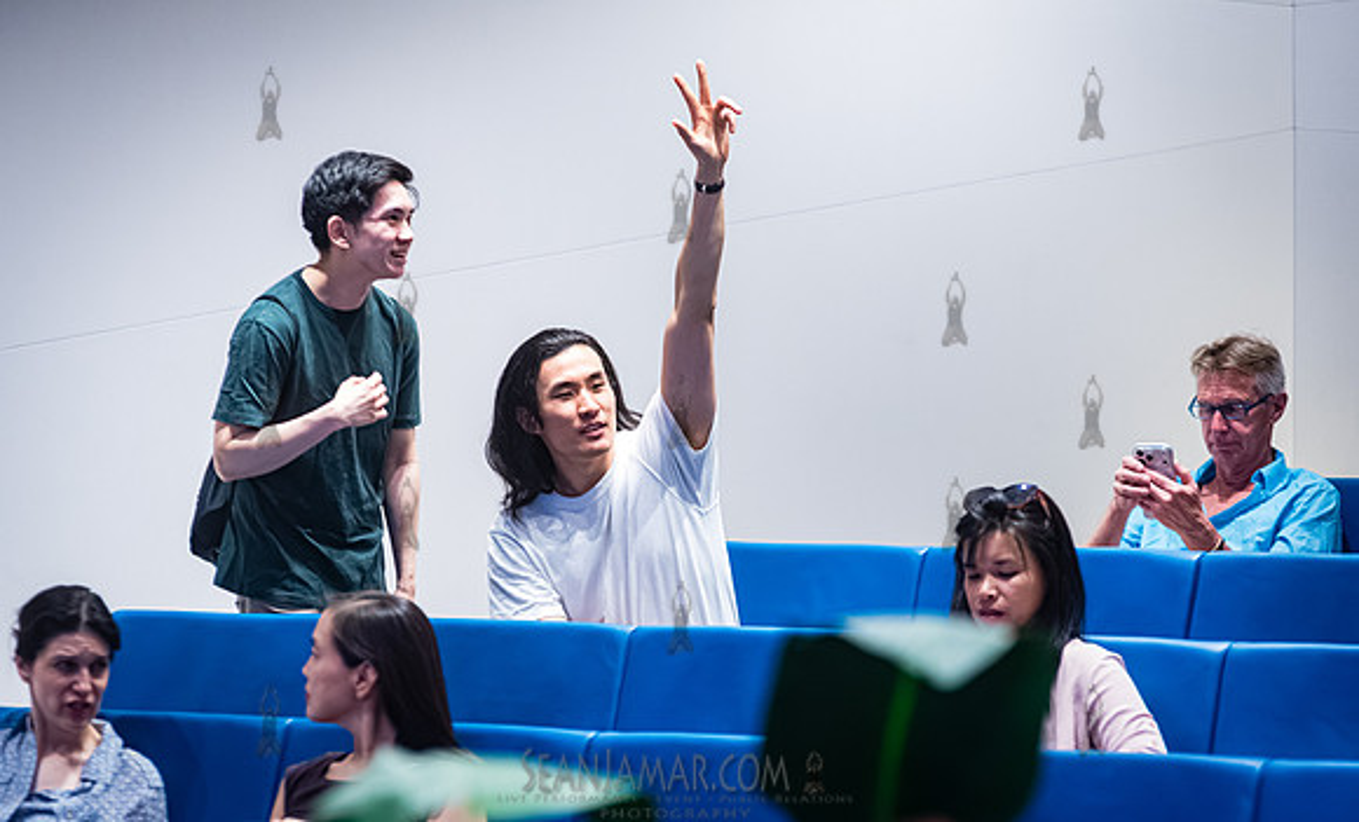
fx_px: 6862
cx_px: 726
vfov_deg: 6.9
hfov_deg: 11.3
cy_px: 483
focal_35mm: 187
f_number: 4
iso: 5000
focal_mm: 170
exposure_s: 1/200
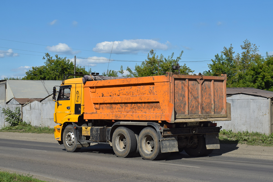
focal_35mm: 57
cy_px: 91
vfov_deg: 23.8
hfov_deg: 35.1
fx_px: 432
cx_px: 136
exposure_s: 1/1250
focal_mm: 38
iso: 200
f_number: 7.1
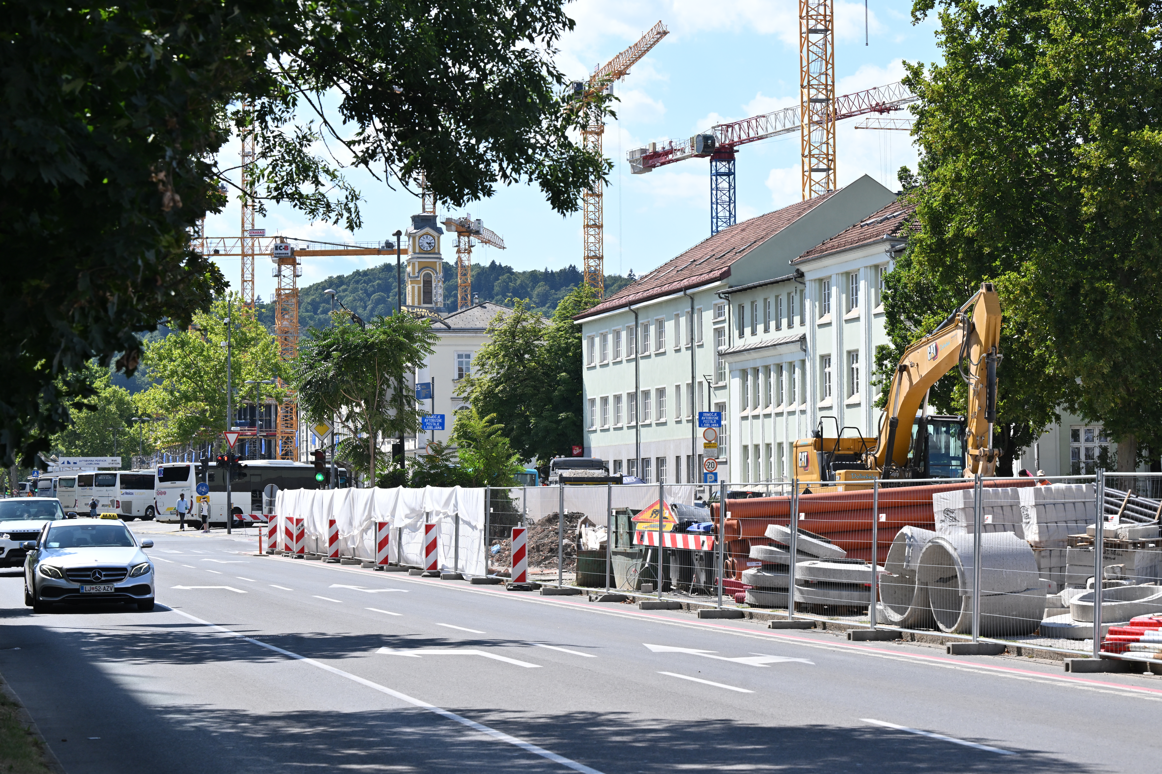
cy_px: 387
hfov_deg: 22.4
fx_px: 2937
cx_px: 581
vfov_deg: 15.0
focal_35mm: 91
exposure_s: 1/1250
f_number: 8
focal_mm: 91
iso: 500
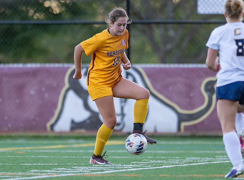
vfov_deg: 2.5
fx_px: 4140
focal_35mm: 591
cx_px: 108
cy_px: 92
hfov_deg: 3.4
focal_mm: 300
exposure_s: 1/1600
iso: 2200
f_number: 2.8
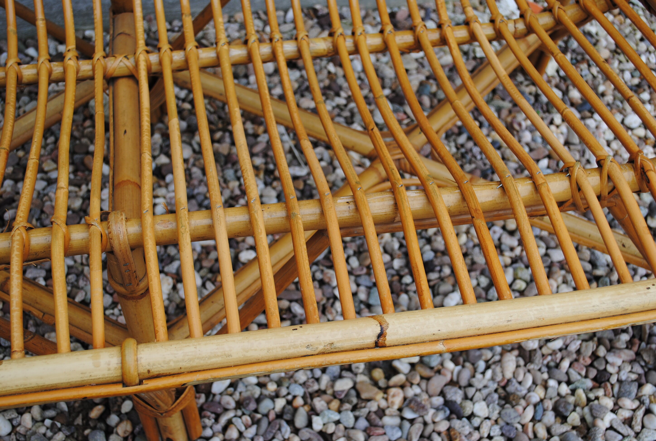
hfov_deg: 41.0
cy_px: 220
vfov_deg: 28.2
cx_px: 328
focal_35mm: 48
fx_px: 876
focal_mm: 32
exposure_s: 1/125
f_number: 5.6
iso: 100
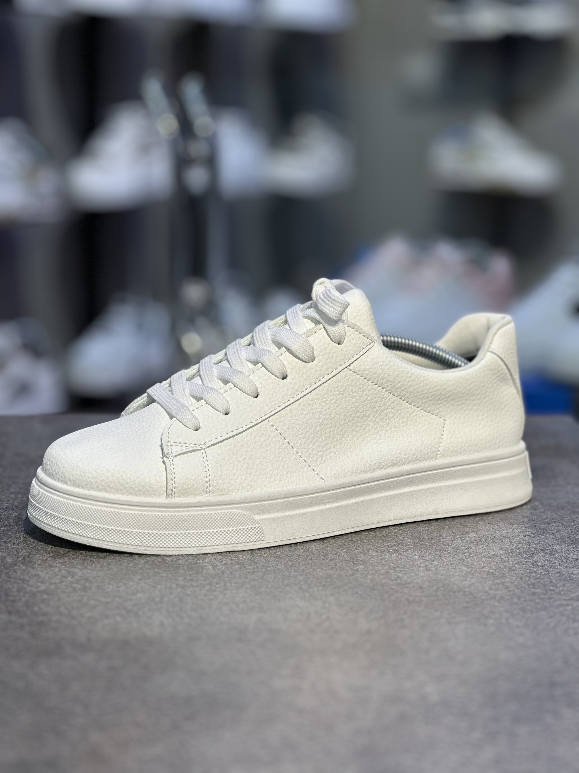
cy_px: 386
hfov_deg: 19.1
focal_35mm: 77
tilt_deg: -11.0
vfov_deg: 25.3
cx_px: 290
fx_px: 1717
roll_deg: -1.5
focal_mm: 9
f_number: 2.8
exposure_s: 1/115
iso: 20
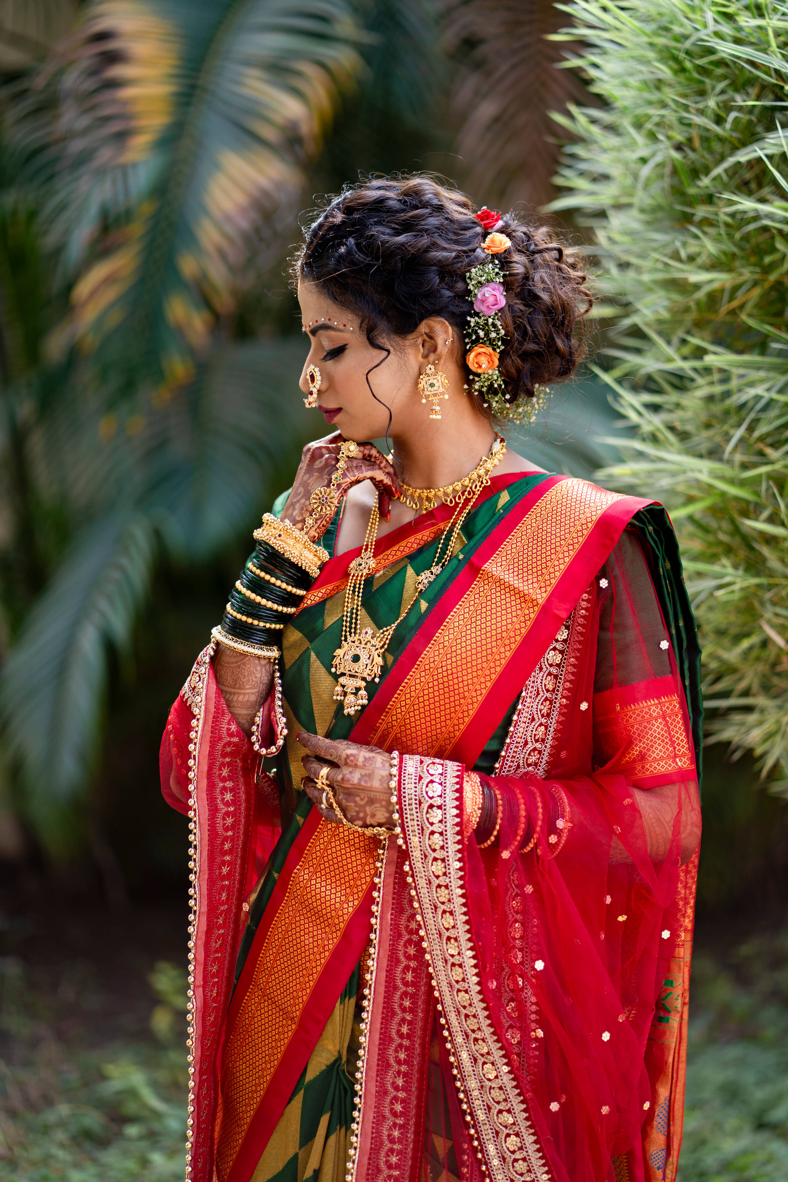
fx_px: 2791
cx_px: 394
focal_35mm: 85
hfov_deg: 16.1
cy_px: 591
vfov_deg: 23.9
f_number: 1.8
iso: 125
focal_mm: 85
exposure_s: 1/500
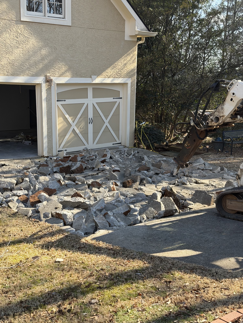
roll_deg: -1.2
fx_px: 449
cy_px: 162
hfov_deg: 30.3
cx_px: 122
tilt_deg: -10.4
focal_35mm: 48
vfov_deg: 39.7
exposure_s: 1/906
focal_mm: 6.76
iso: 80
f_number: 1.78
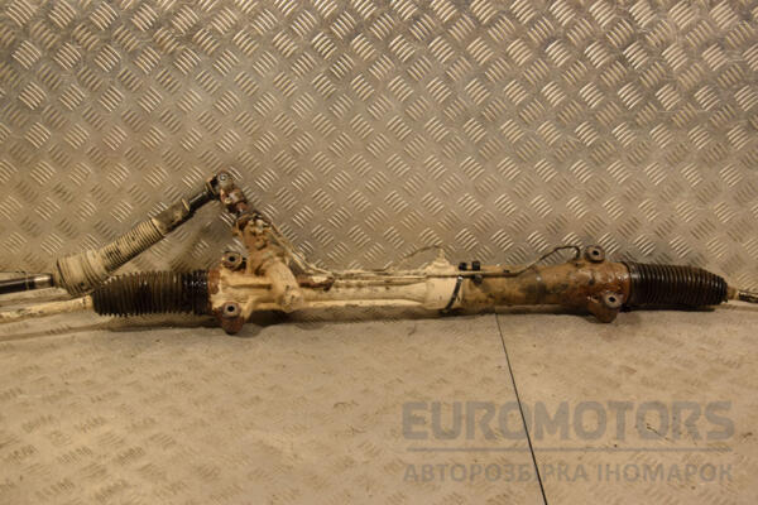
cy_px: 252
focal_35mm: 39
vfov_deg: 34.2
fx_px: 821
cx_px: 379
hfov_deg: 49.6
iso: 800
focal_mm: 26
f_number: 6.3
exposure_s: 1/160
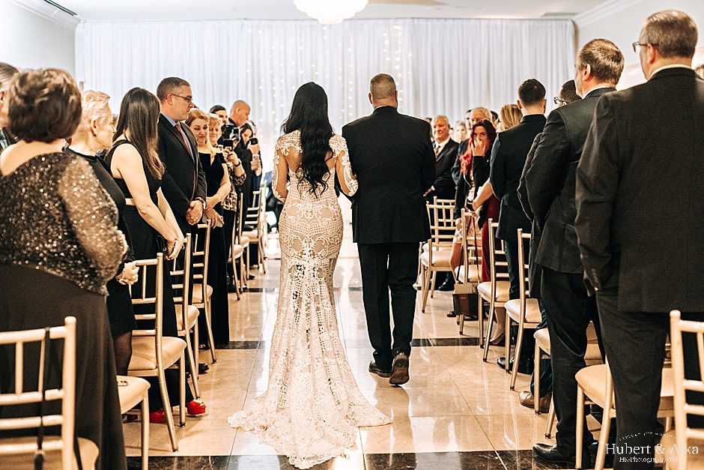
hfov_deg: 39.6
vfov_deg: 27.0
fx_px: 978
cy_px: 235
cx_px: 352
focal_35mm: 50
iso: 640
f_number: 2.5
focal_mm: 50
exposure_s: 1/80
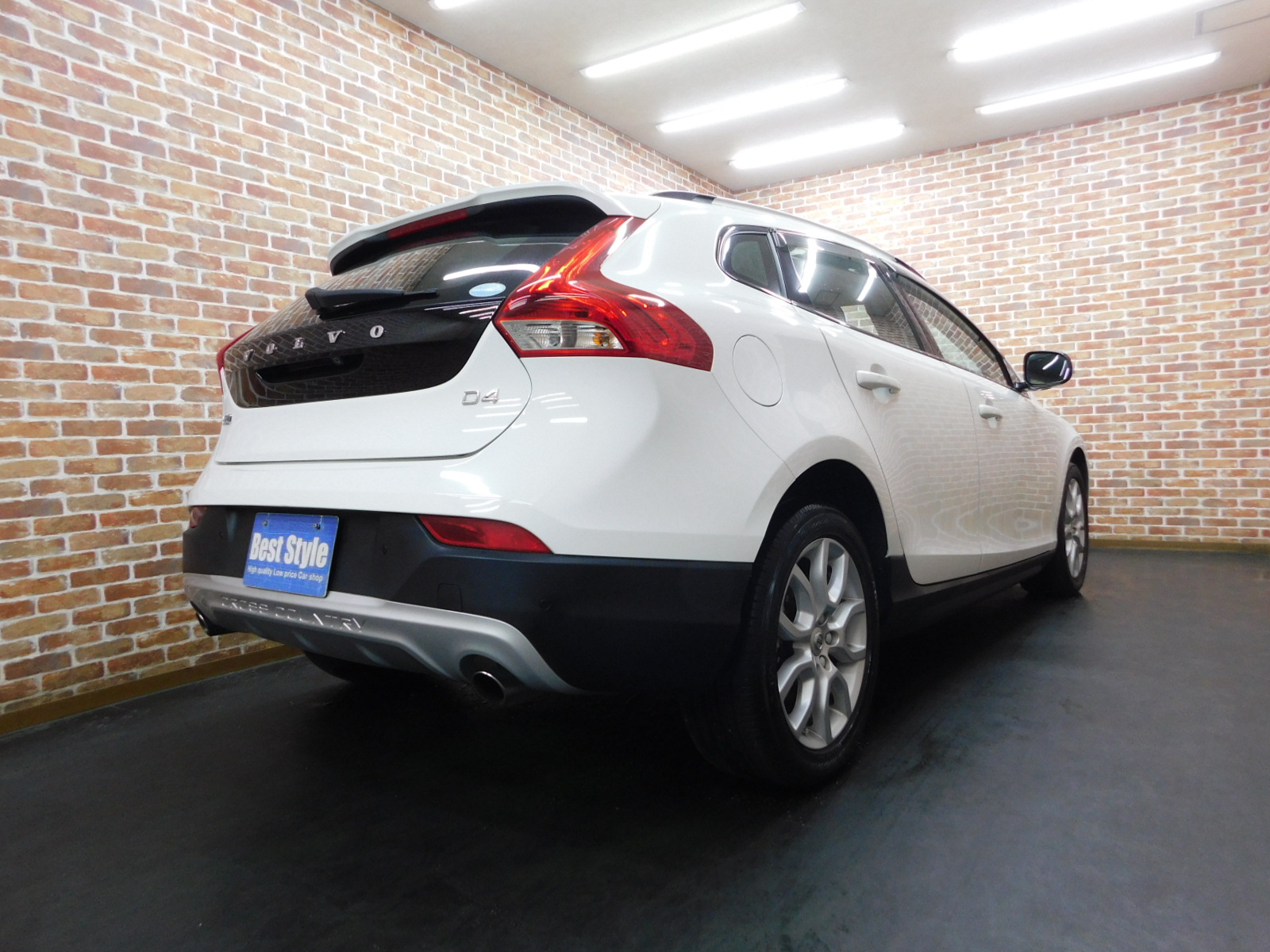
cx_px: 635
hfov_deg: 73.9
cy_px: 476
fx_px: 844
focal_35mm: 23
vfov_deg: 58.9
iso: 220
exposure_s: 1/30
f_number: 3
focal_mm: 4
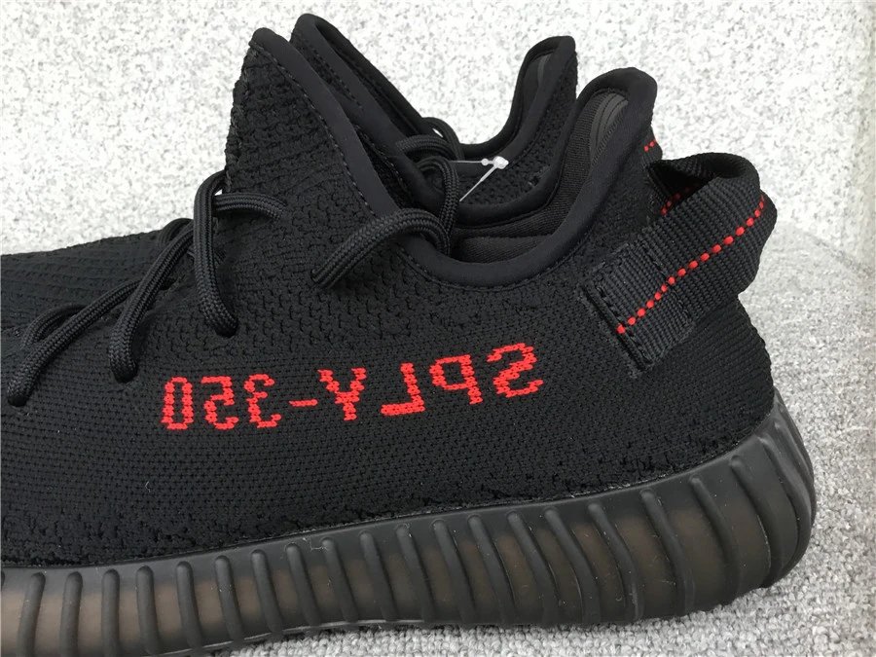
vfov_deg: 45.4
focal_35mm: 31
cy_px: 328
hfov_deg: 58.4
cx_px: 438
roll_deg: +2.8
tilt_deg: -22.4
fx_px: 784
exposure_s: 1/33
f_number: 2.4
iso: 80
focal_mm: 3.3
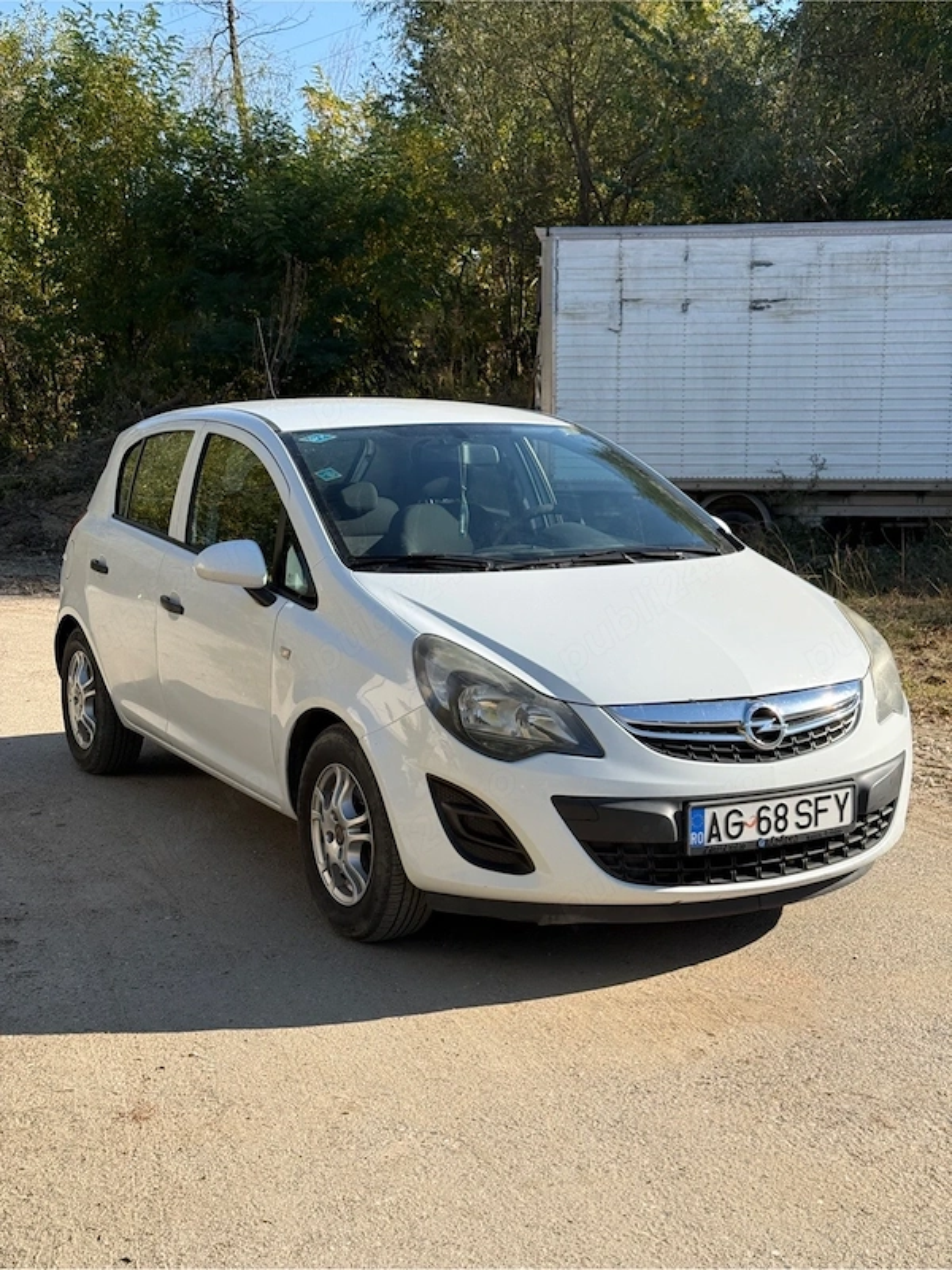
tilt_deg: -9.1
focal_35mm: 48
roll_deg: -0.5
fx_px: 1760
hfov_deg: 30.3
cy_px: 635
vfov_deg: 39.7
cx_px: 476
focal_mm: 6.76
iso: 64
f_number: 1.78
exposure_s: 1/3096
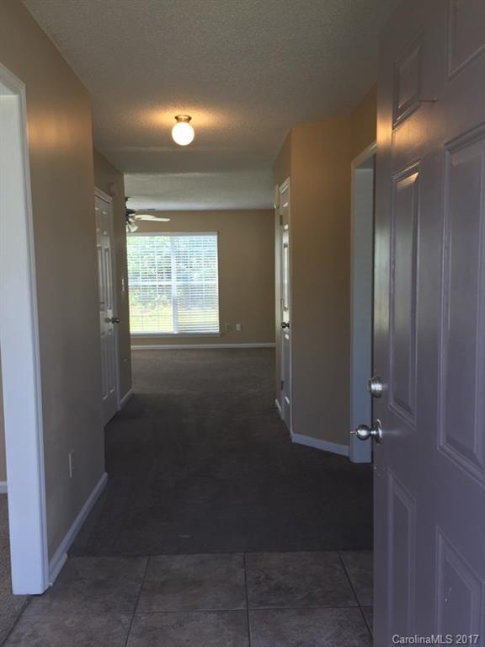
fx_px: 542
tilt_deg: -3.9
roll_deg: +1.7
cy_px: 324
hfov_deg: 48.2
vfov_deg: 61.7
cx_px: 242
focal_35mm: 29
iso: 32
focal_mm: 4.15
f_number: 2.2
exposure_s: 1/60
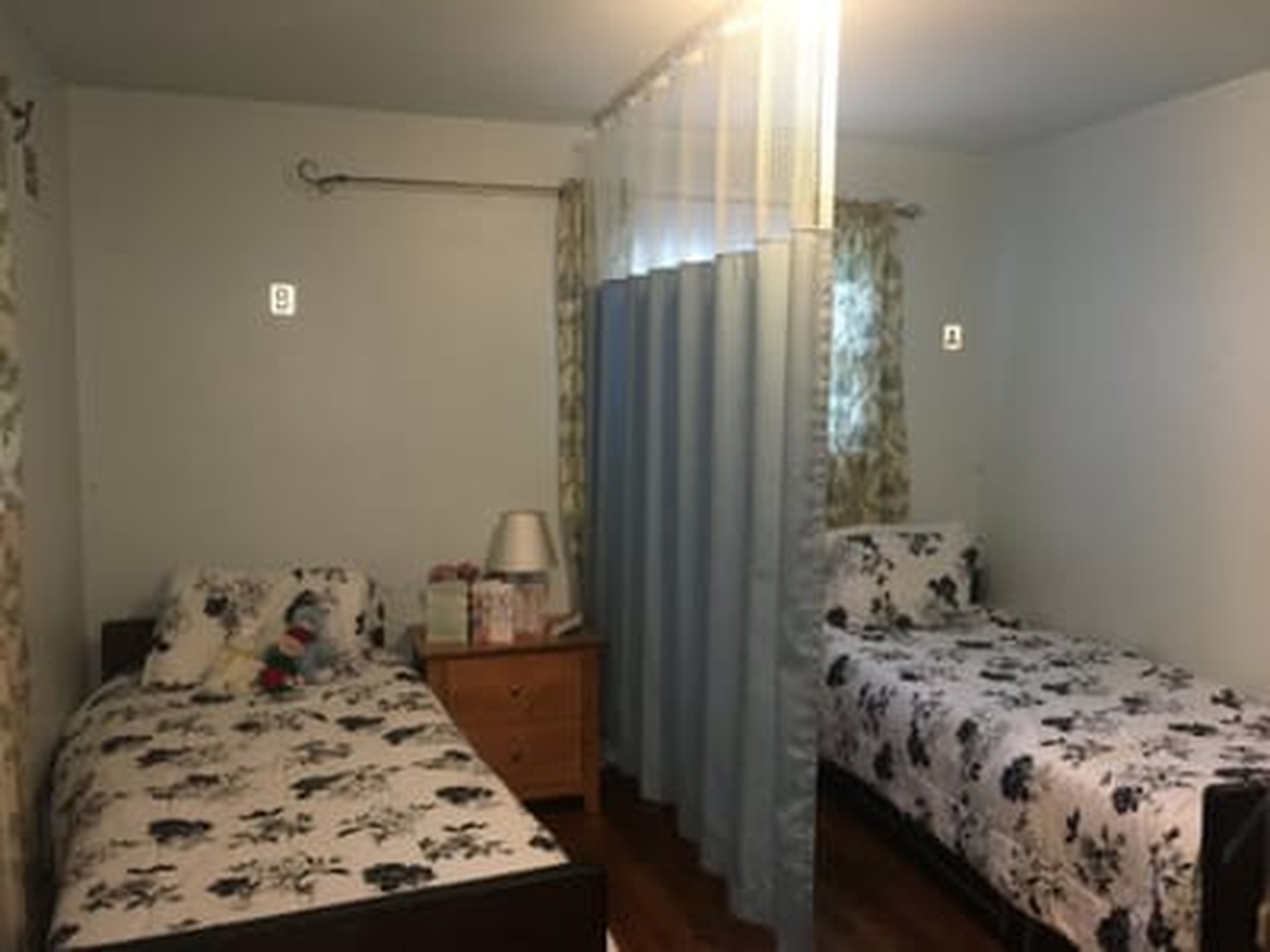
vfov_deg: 48.2
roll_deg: -0.6
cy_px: 476
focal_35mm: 29
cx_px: 635
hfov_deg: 61.7
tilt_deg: -6.1
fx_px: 1064
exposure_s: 1/17
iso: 125
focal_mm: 4.15
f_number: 2.2
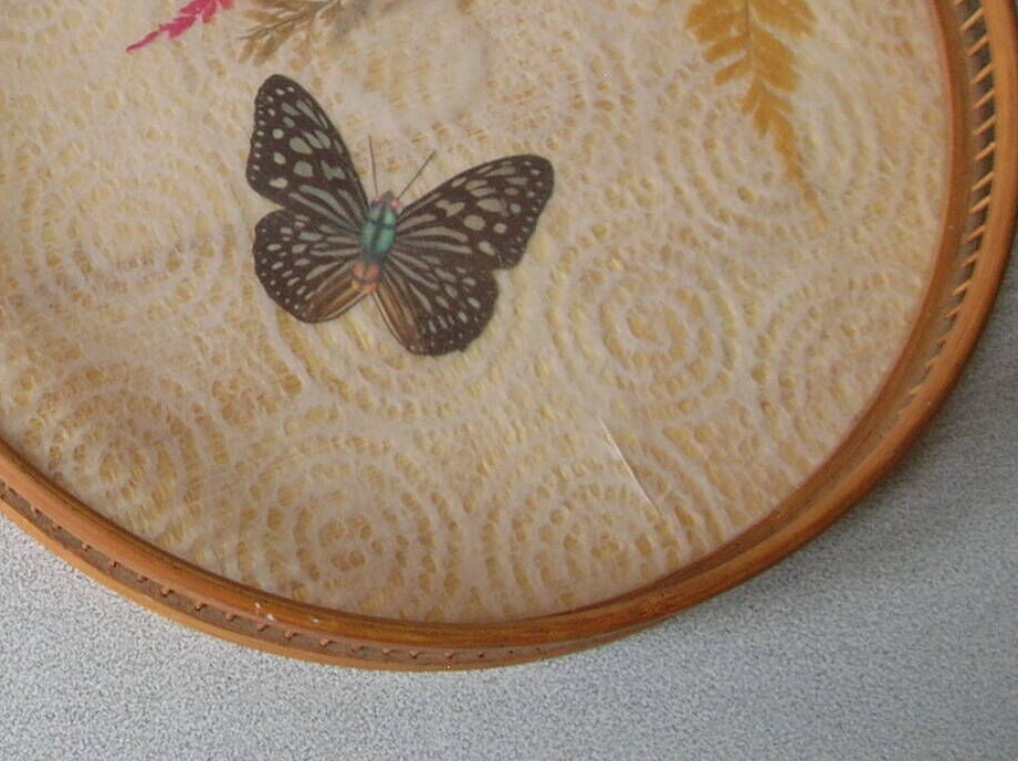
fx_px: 2233
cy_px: 62
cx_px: 19
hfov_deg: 24.6
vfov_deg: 19.0
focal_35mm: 76
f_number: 2.8
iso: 50
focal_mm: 5.8
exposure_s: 1/7.1
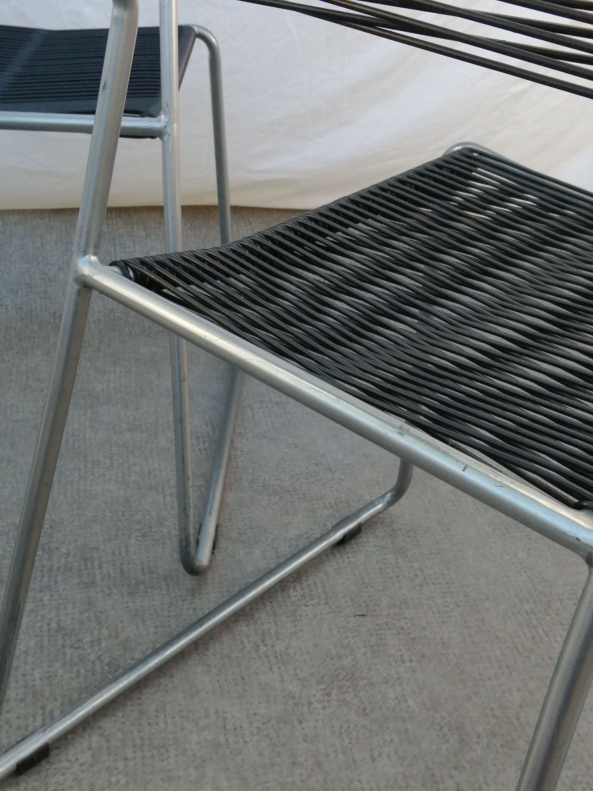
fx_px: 982
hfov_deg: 33.6
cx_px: 296
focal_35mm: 43
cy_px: 396
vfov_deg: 43.9
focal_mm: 3.46
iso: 50
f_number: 1.8
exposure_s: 1/212
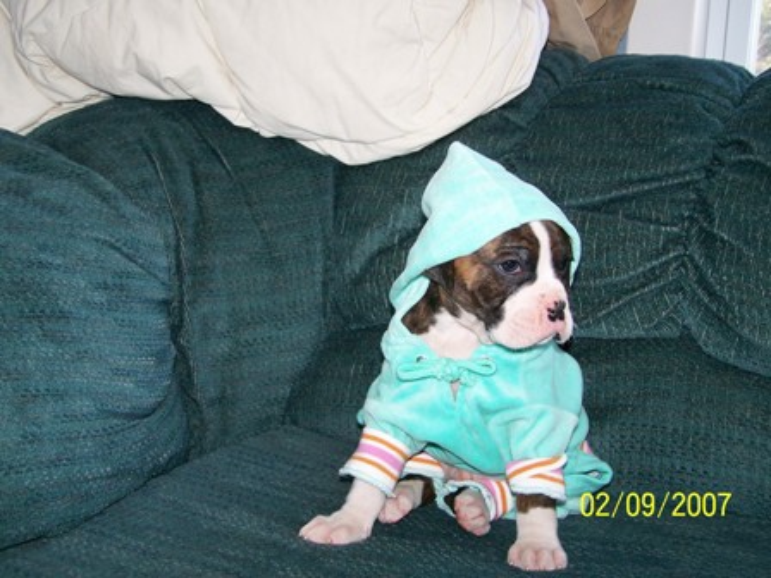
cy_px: 289
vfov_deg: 30.3
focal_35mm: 48
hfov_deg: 39.7
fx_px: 1069
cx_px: 386
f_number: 3
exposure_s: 1/60
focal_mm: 8
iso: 80
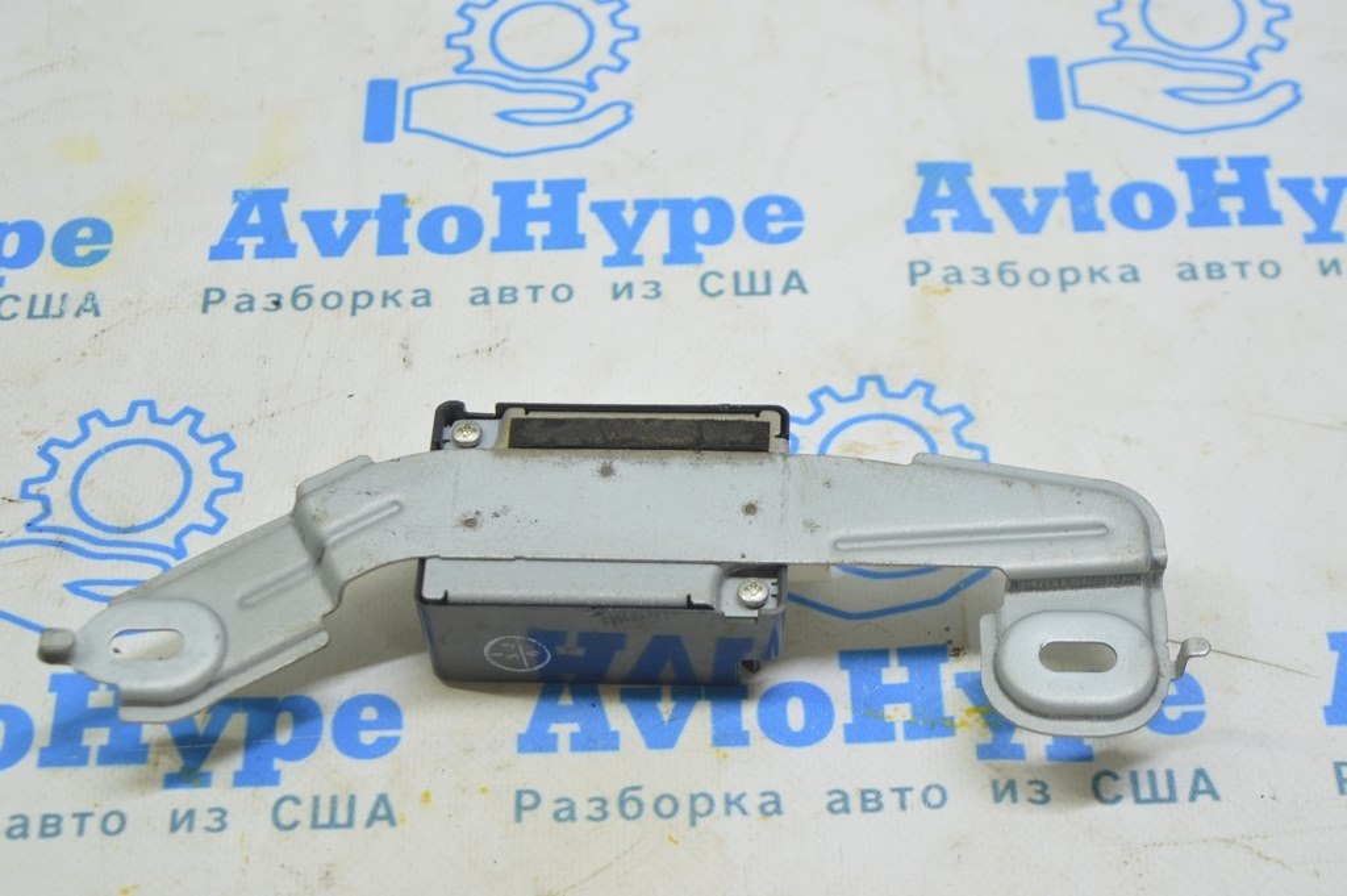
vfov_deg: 18.9
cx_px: 674
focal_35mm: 72
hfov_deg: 28.1
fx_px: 2692
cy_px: 448
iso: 400
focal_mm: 48
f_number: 5.6
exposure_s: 1/20
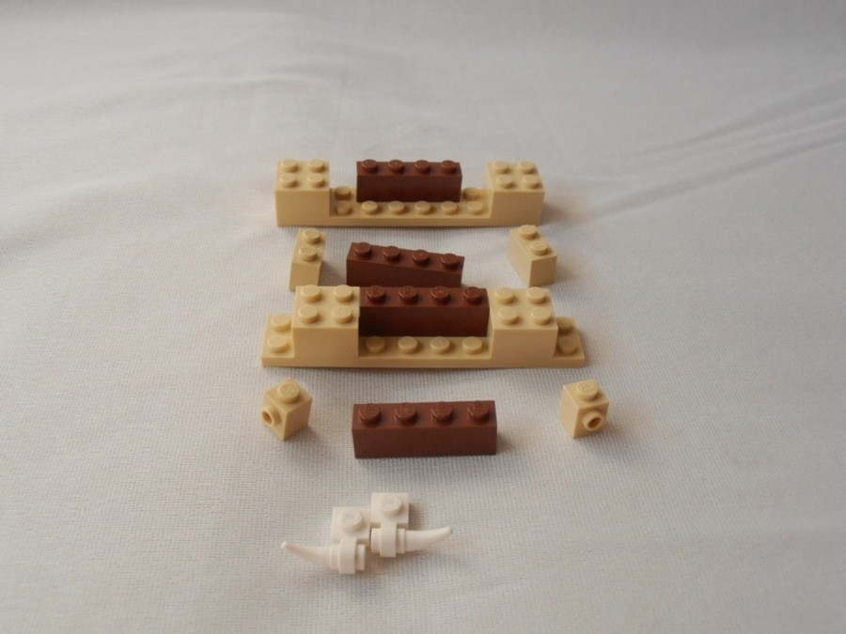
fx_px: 904
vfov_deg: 38.7
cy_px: 317
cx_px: 423
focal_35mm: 37
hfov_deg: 50.1
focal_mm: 6.61
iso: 80
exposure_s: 1/80
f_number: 3.9
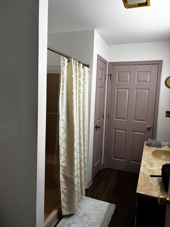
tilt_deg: -5.9
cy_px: 114
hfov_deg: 53.1
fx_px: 170
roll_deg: -2.5
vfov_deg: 67.3
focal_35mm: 26
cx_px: 85
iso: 100
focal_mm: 5.96
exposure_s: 1/60
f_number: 1.6
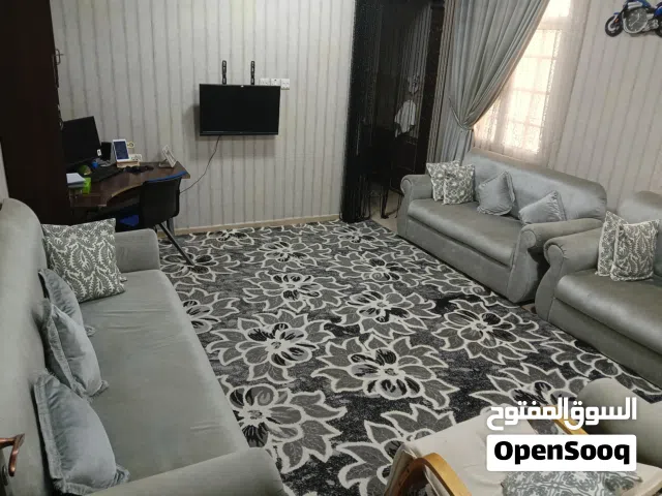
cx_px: 331
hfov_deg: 67.3
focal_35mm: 26
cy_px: 248
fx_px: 497
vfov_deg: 53.1
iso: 320
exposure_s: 1/33.3
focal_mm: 4.05
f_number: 16
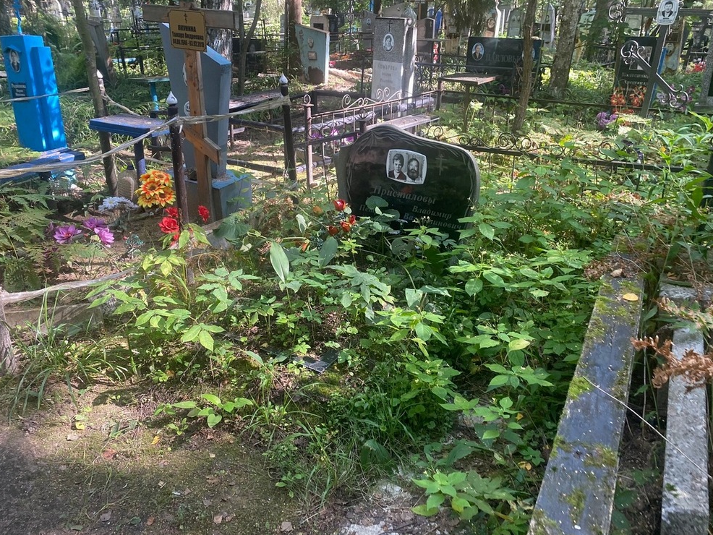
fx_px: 556
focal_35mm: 27
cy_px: 260
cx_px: 348
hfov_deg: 65.3
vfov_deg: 51.4
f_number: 1.8
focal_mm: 4.25
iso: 125
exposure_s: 1/121
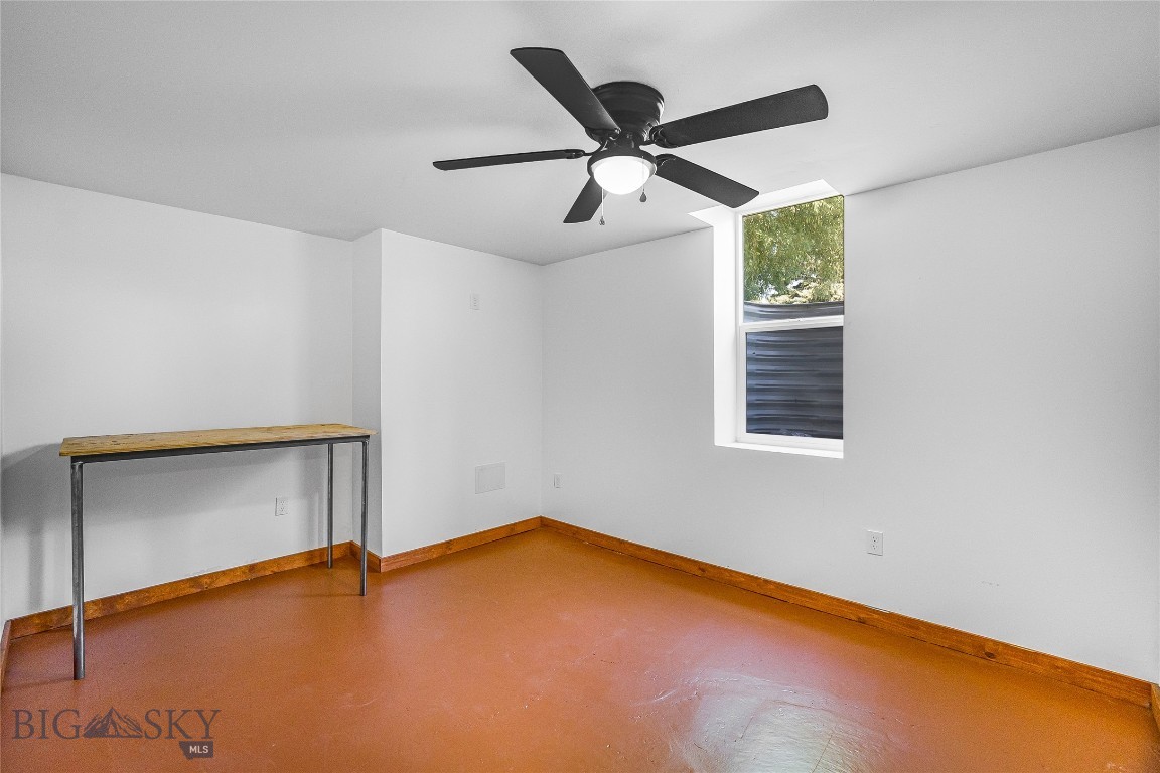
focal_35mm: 15
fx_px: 483
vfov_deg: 77.3
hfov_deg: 100.4
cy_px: 386
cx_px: 580
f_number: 7.1
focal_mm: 10
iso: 800
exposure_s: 1/13
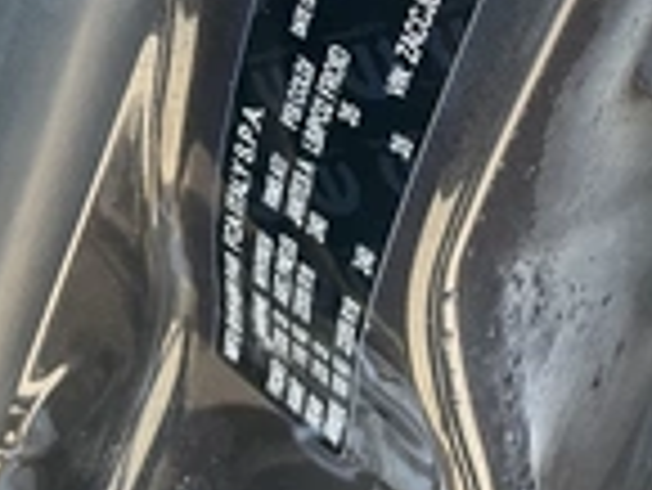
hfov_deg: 24.3
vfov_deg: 17.8
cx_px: 405
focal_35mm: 80
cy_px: -58
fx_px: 1508
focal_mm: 3
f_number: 1.8
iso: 40
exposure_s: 1/122
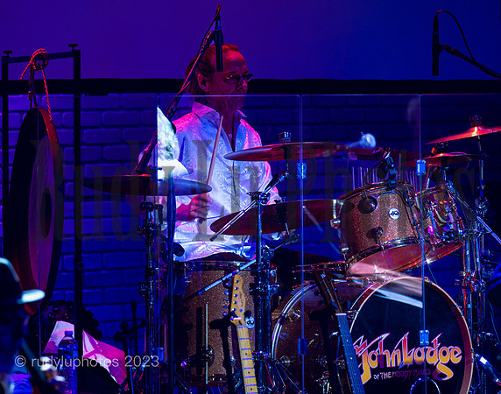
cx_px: 246
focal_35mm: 256
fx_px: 3766
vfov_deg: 6.0
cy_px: 203
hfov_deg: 7.6
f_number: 4
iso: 3200
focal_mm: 200
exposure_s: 1/250
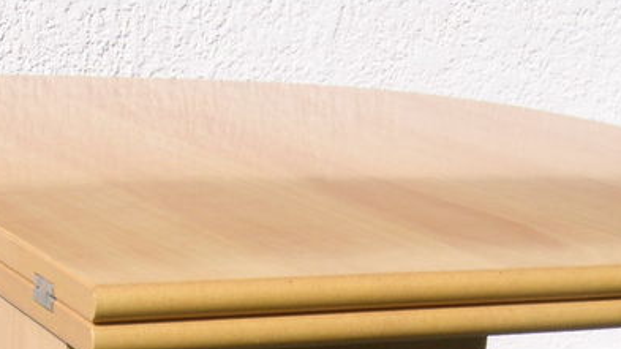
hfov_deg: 19.8
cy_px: 573
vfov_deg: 10.7
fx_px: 1778
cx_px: 215
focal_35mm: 108
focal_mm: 8
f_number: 7
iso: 50
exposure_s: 1/210
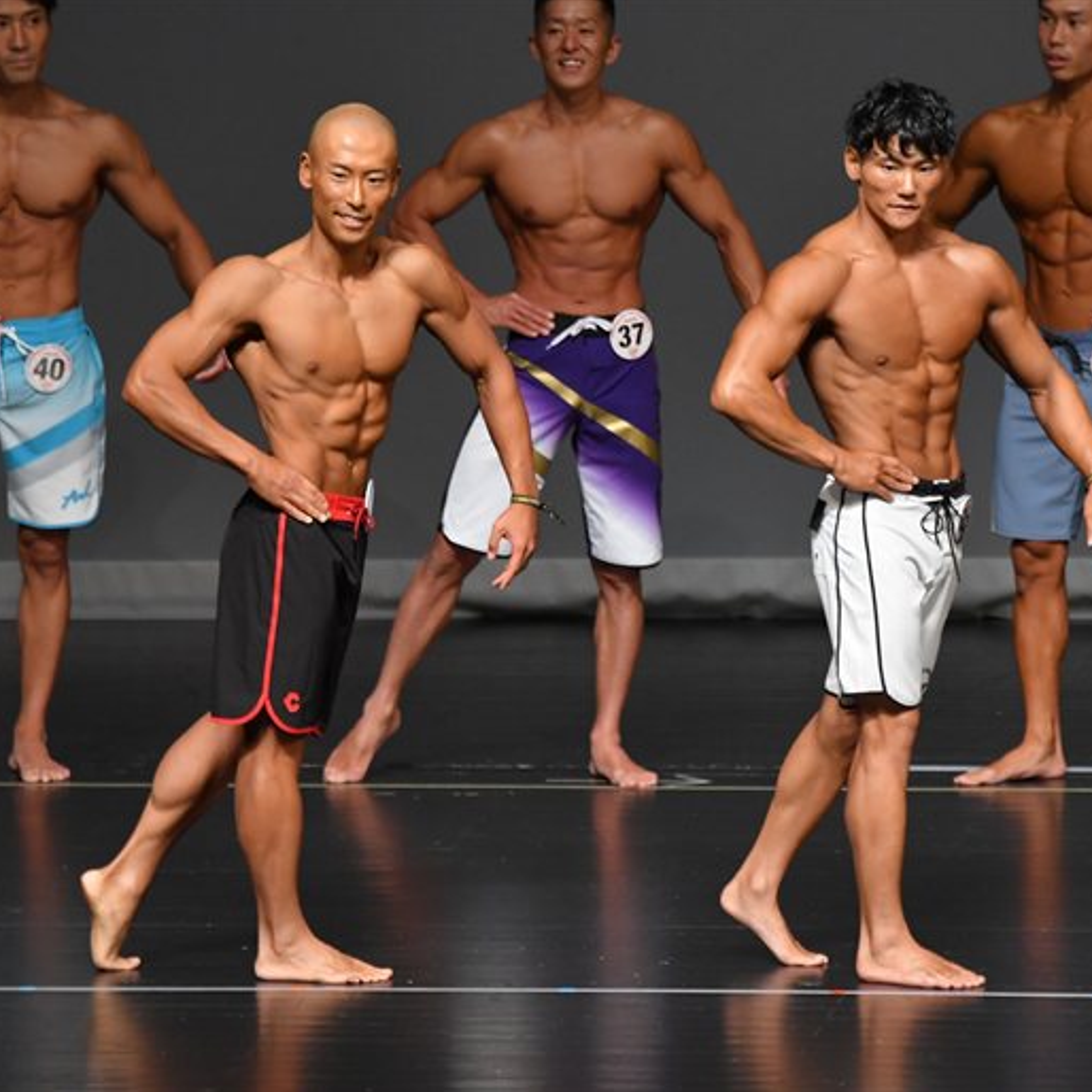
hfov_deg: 4.0
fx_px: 15775
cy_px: 546
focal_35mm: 442
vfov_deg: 4.0
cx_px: 638
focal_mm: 230
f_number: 5.6
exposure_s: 1/400
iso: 2200
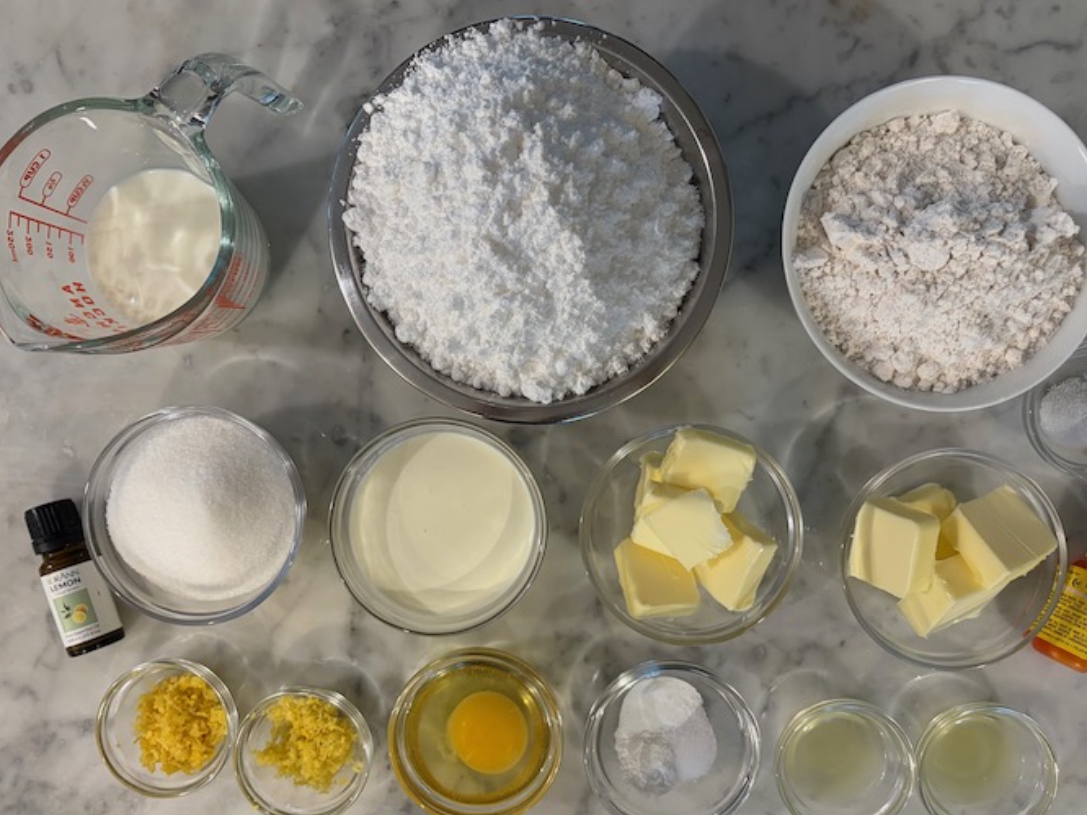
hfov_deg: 60.0
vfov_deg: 46.7
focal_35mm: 30
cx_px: 565
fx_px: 942
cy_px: 446
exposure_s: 1/60
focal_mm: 5.96
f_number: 1.6
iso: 200
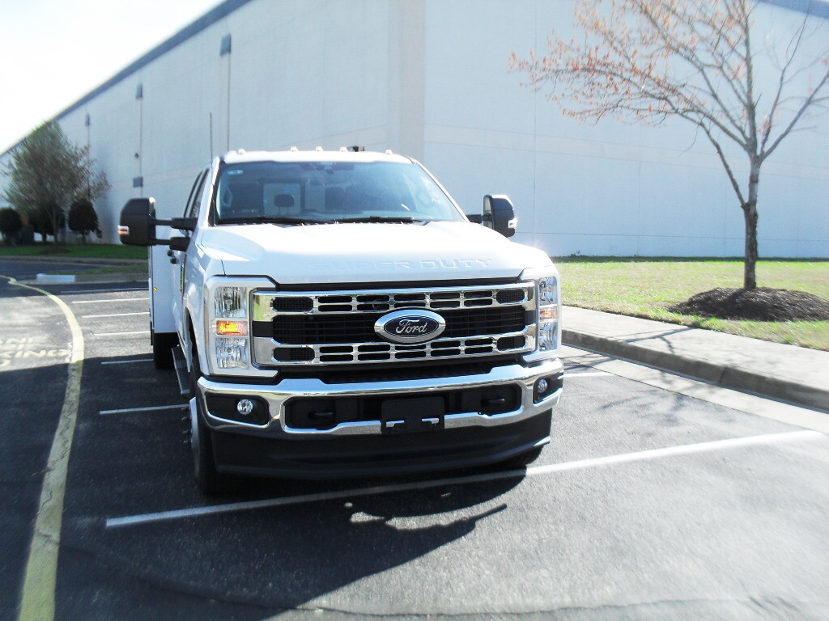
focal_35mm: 35
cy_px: 310
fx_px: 838
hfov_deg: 52.6
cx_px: 414
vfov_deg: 40.7
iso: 100
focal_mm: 6.3
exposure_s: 1/500
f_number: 3.2
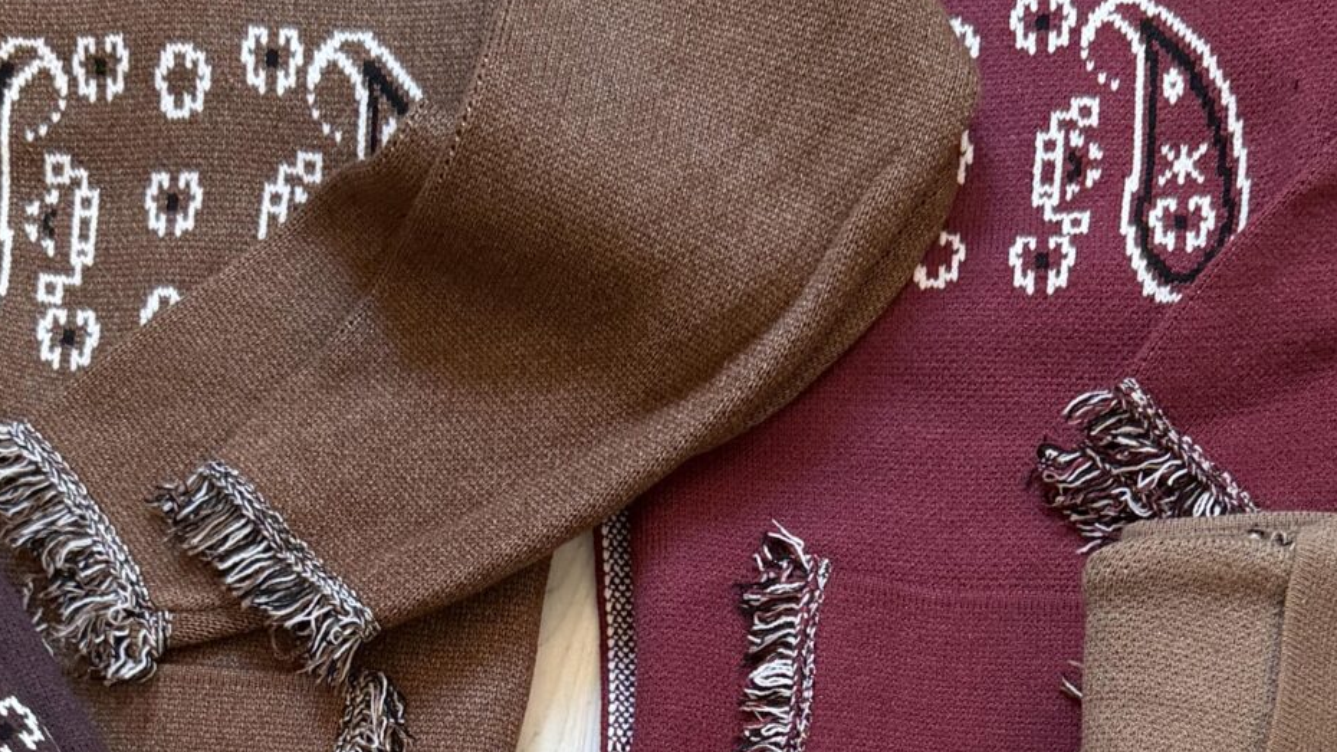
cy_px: 1113
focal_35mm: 72
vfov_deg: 15.5
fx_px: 2552
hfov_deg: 29.4
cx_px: 686
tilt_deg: -81.6
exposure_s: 1/60
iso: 200
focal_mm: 6.76
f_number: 1.78
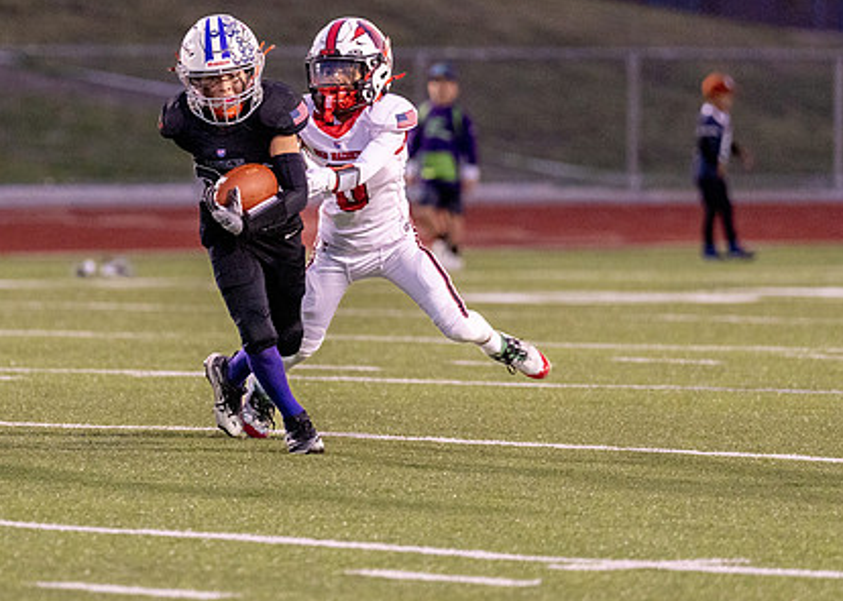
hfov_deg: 4.6
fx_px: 10502
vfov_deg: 3.3
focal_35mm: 439
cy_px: 235
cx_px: 288
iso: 1600
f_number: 2.8
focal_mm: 200
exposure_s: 1/1000
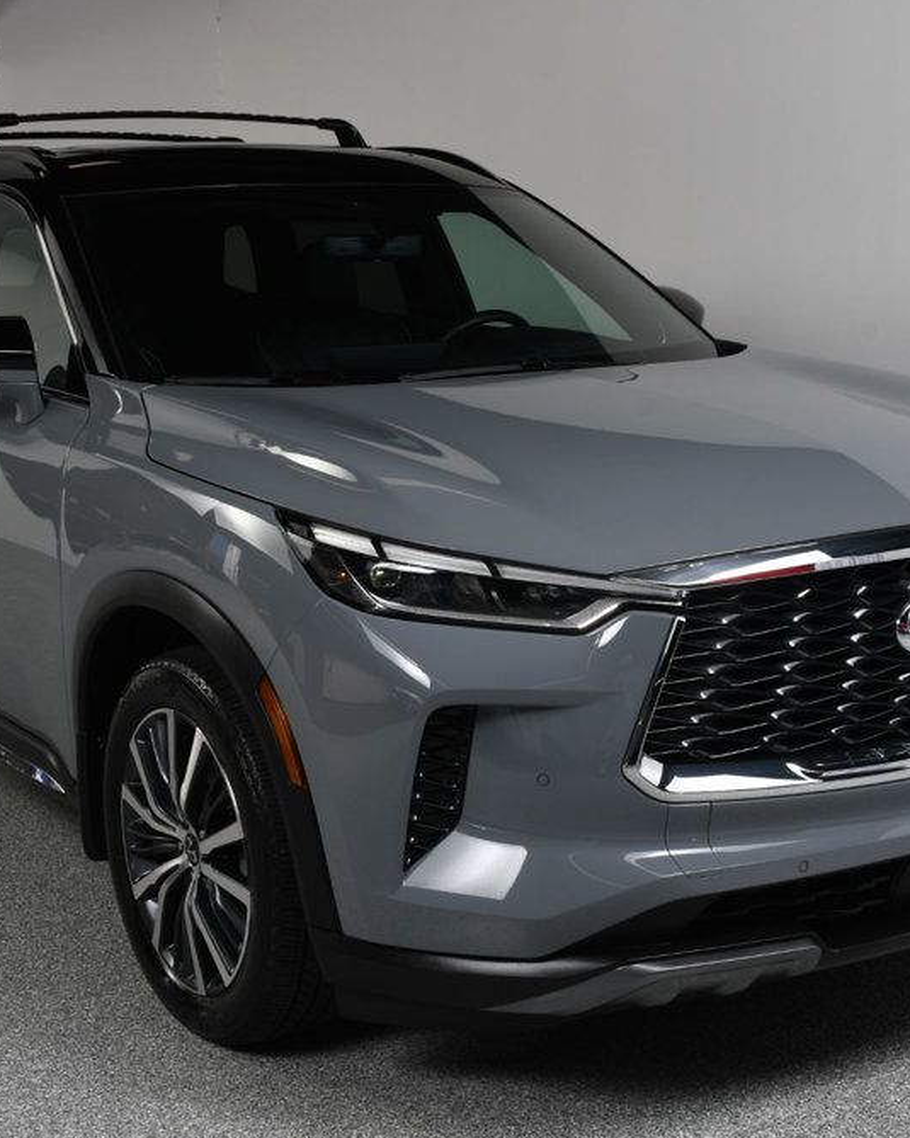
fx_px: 1886
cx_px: 384
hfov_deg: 27.1
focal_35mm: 56
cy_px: 572
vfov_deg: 33.6
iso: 100
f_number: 11
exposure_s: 1/160
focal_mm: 26
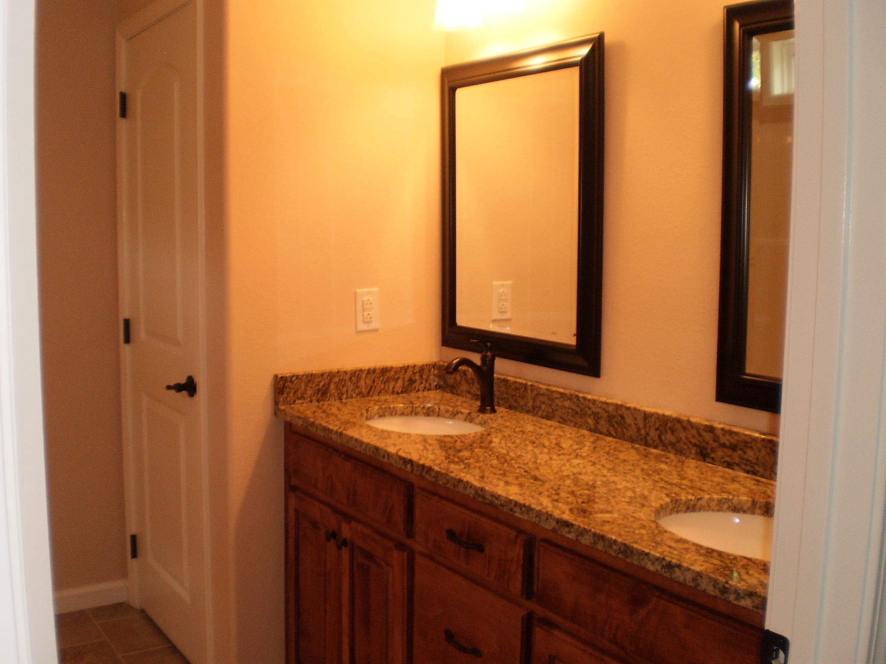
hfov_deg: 51.4
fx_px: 921
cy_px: 332
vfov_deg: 39.7
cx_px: 443
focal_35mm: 36
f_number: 3.1
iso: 125
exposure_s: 1/30
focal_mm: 6.3
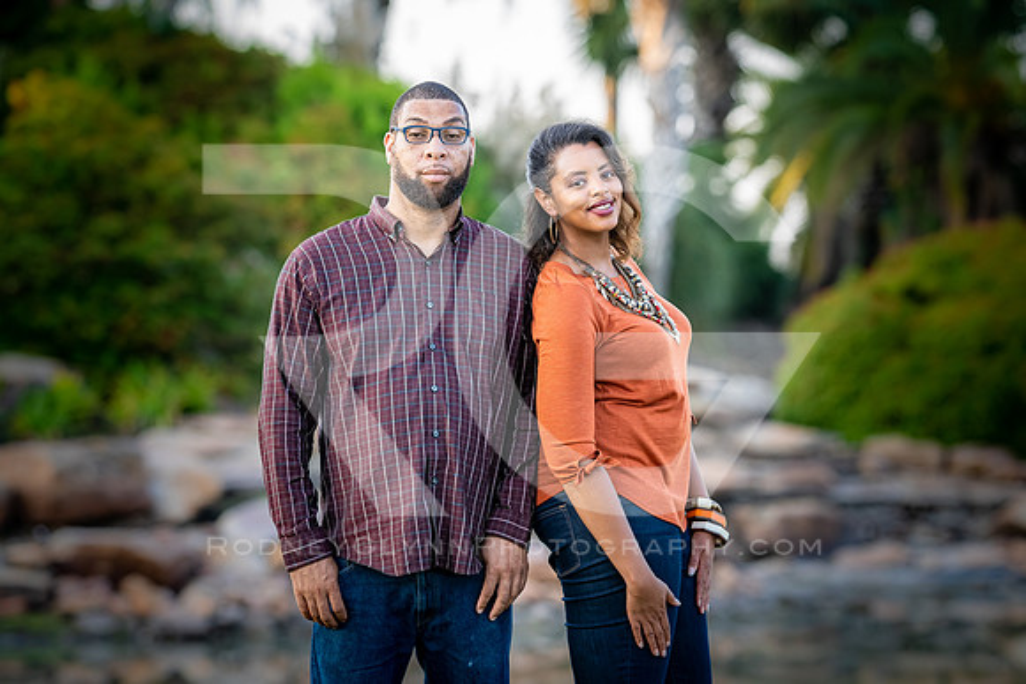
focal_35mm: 176
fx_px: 5009
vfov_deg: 7.8
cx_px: 633
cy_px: 371
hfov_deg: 11.7
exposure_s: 1/250
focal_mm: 135
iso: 400
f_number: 2.8
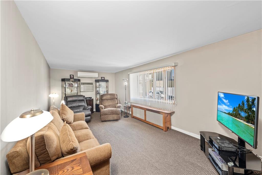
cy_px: 88
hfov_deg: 104.3
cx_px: 131
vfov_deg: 81.2
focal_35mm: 14
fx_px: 102
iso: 320
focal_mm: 14
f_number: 11
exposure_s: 1/2
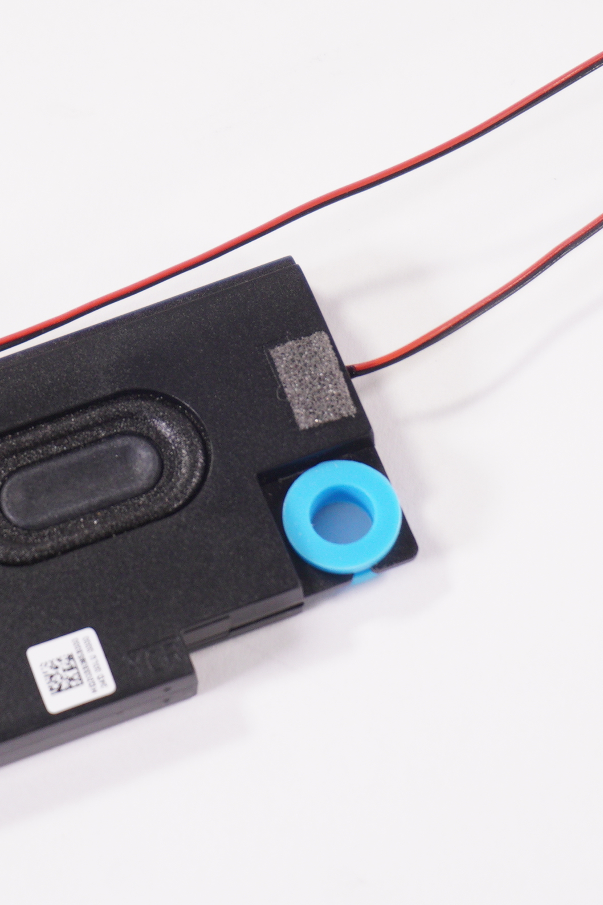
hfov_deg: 9.7
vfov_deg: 14.4
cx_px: 223
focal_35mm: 142
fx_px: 3567
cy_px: 391
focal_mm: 50
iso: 500
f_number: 5.6
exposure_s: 1/160
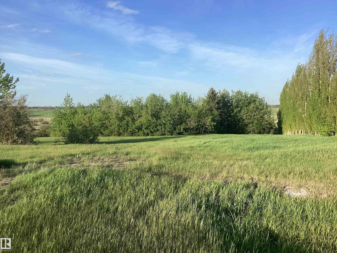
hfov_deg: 58.4
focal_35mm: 31
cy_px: 126
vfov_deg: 45.4
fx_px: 302
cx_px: 168
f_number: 2.4
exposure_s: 1/708
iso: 25
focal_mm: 3.3
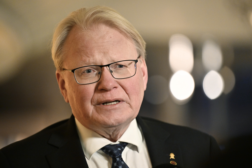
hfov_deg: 10.3
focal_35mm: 200
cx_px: 126
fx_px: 1400
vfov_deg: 6.9
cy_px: 84
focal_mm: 200
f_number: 2.8
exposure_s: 1/100
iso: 4000
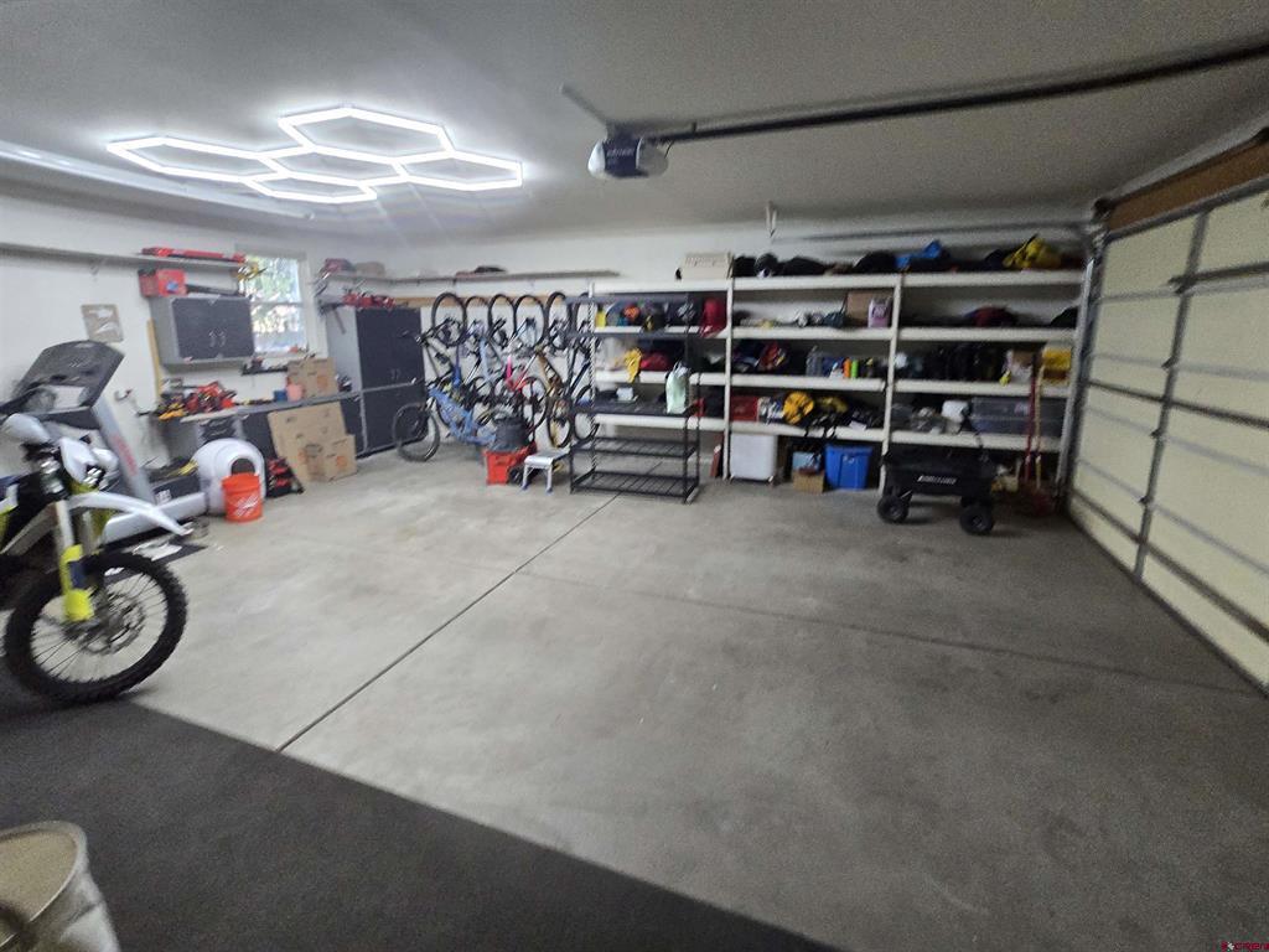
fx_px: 477
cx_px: 634
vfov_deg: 89.9
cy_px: 476
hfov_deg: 106.2
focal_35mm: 13
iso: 400
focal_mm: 2.2
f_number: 2.2
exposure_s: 1/60
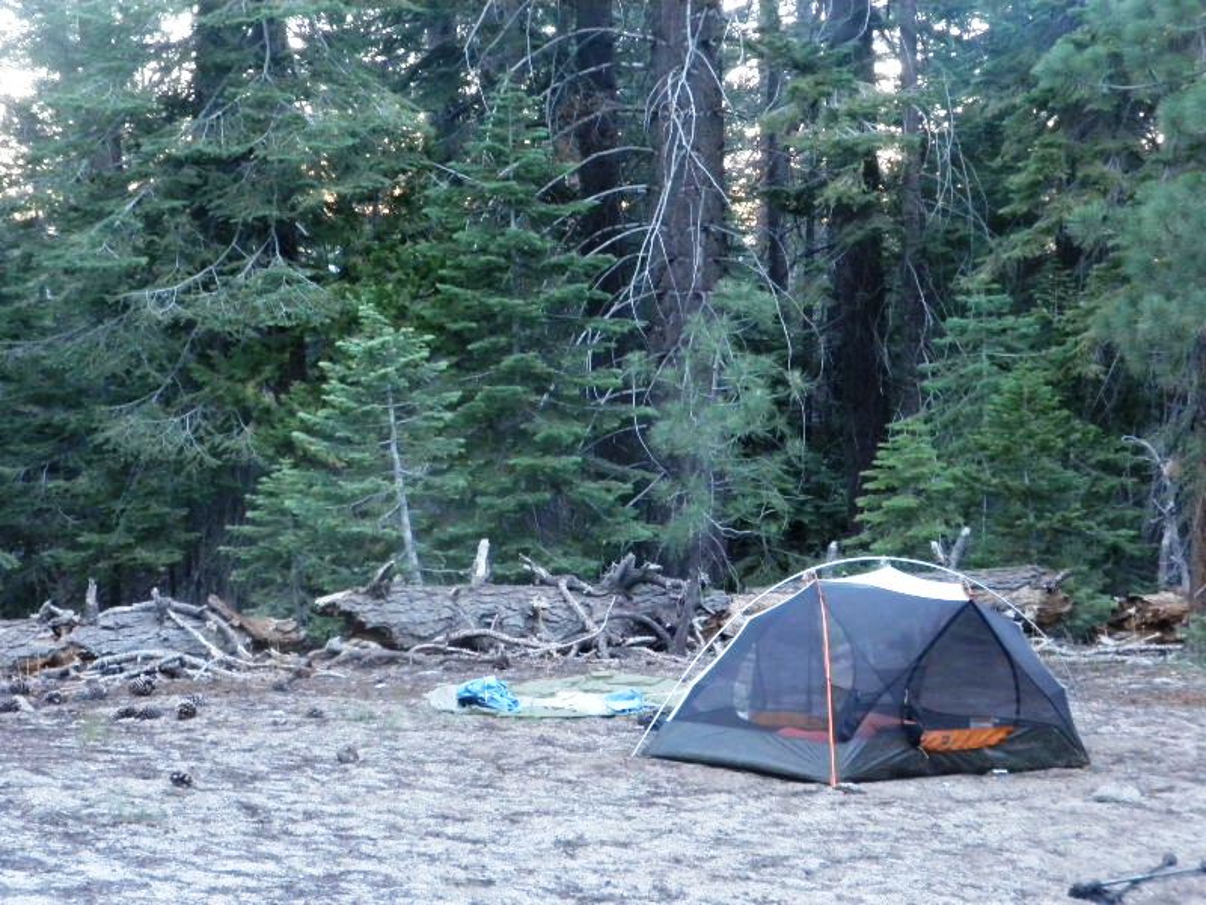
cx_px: 603
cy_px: 452
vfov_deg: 20.4
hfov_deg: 27.0
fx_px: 2508
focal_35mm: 72
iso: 400
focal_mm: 12.7
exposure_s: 1/18
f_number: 5
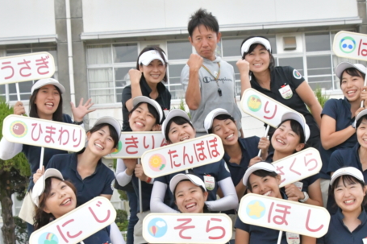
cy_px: 170
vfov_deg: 16.8
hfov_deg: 25.1
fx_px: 825
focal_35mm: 81
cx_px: 201
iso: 4000
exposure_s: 1/320
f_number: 9
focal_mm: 32
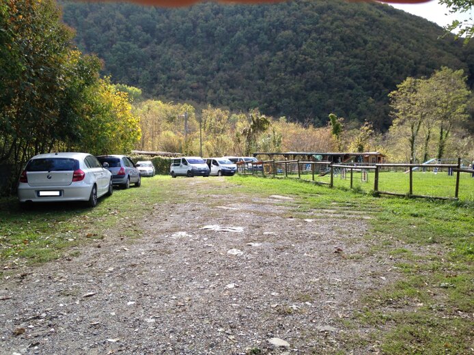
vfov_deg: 42.9
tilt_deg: -0.9
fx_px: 452
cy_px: 178
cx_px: 237
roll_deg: +1.2
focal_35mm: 33
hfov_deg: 55.4
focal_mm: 4.12
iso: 50
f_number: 2.4
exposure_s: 1/332
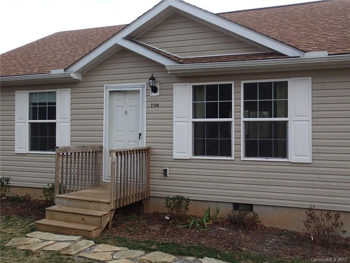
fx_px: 384
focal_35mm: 38
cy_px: 132
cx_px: 175
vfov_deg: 37.7
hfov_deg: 49.0
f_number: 3.5
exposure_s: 1/160
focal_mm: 6.86
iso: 100
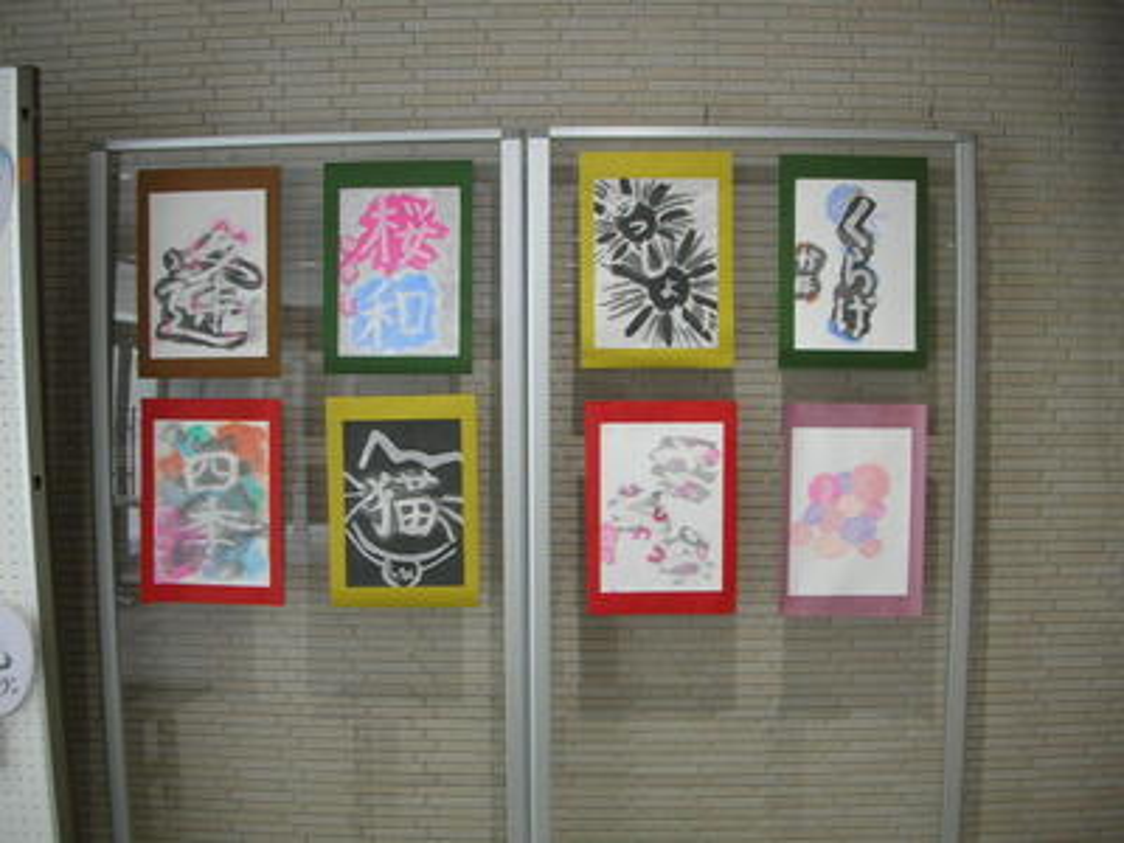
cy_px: 422
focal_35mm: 35
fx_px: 1136
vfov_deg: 40.7
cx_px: 562
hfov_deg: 52.6
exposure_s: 1/7
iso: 50
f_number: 2.8
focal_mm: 5.8
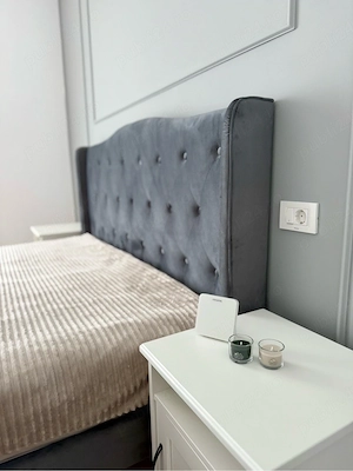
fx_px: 326
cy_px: 236
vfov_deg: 71.6
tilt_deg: -10.2
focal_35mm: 24
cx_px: 176
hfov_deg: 56.8
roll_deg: +1.0
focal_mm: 6.76
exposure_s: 1/121
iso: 200
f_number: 1.78
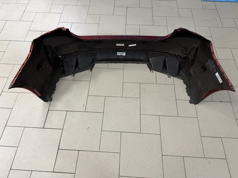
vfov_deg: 56.8
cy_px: 89
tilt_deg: -58.7
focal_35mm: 24
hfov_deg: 71.6
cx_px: 119
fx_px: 165
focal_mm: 6.76
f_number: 1.78
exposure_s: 1/50
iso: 200
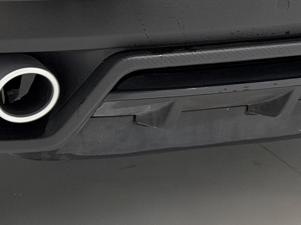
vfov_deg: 8.5
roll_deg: +0.7
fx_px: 1513
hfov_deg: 11.3
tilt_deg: -15.1
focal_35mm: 174
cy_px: 51
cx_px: 290
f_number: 1.78
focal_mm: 6.76
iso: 250
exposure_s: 1/48
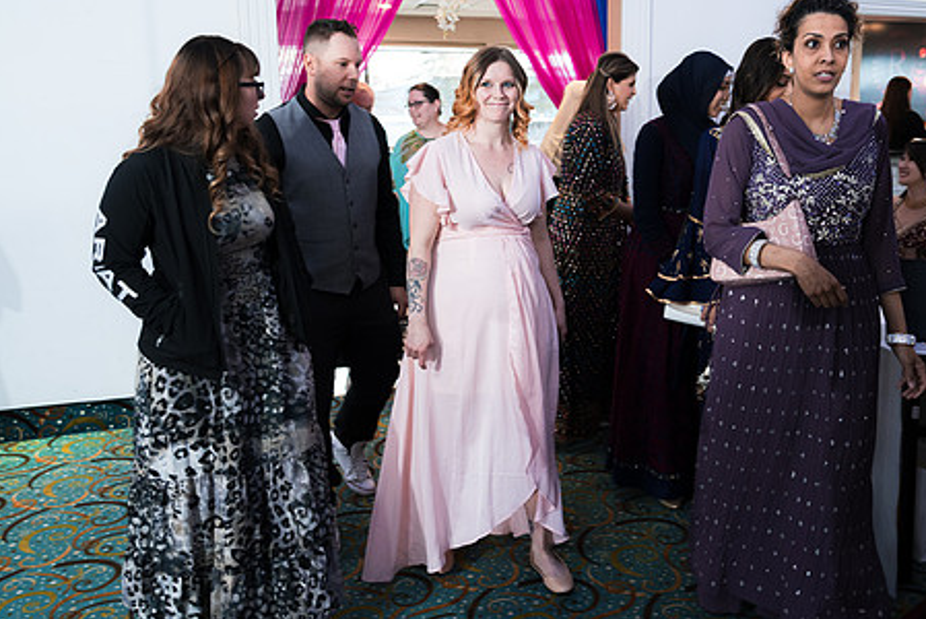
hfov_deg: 60.1
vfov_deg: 42.2
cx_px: 514
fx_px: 798
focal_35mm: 31
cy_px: 245
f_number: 2.8
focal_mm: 24
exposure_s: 1/125
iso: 1600
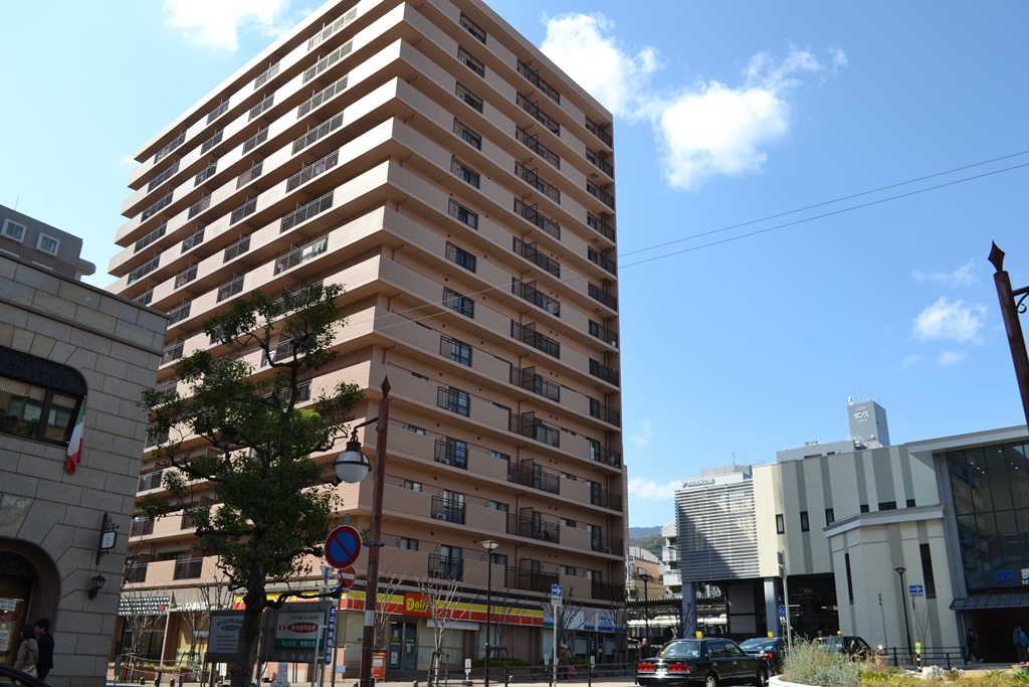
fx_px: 772
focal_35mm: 27
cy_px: 344
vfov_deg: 47.9
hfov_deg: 67.4
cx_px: 514
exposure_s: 1/200
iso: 100
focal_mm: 18
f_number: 7.1
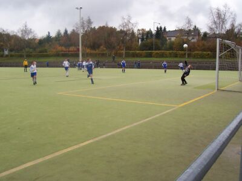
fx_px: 259
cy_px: 90
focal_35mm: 37
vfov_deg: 38.7
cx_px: 121
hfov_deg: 50.1
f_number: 5.6
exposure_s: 1/125
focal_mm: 5.6
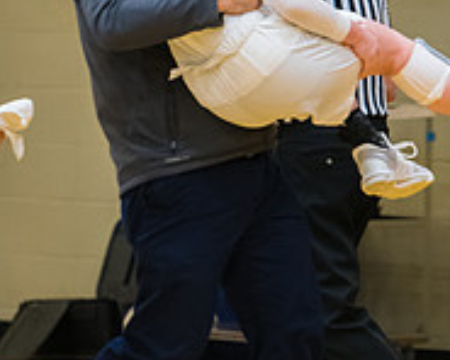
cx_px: 246
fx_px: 9136
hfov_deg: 2.8
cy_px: 156
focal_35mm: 686
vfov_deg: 2.3
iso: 3200
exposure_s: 1/400
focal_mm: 200
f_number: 2.8
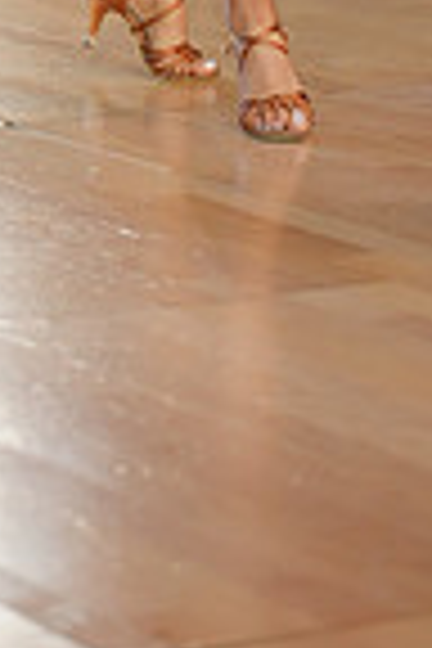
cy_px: -580
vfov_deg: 7.8
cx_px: -101
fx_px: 4554
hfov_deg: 5.4
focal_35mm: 253
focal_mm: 63
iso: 800
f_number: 2
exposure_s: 1/500
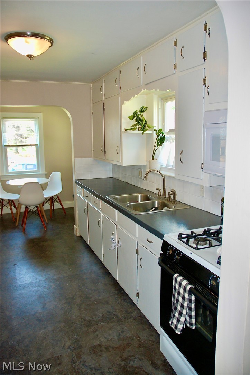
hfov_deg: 47.9
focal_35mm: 27
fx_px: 282
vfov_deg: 67.4
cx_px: 125
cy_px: 188
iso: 400
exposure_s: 1/60
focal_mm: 18
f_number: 4
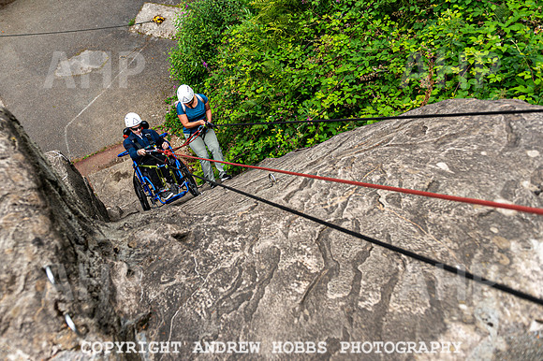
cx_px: 236
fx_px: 409
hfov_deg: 66.9
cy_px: 157
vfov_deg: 47.6
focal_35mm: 27
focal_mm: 24
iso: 220
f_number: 3.5
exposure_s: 1/800
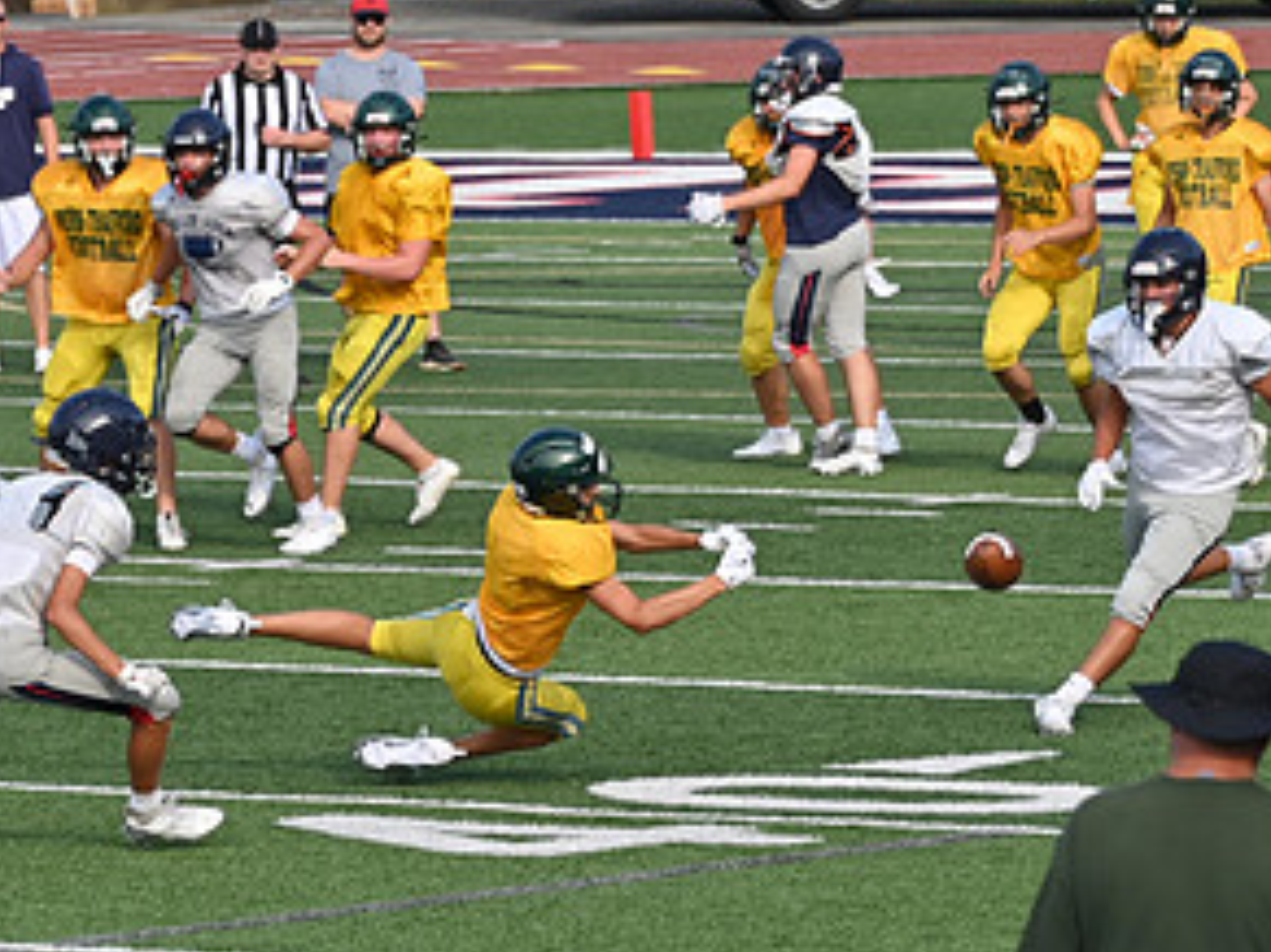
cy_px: 404
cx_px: 664
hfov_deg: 4.6
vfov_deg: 3.4
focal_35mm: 431
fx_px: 15819
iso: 140
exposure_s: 1/640
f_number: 5.6
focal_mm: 150
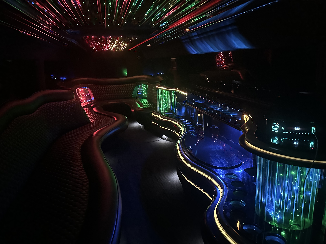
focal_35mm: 24
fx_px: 226
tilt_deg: -15.4
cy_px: 122
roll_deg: +3.8
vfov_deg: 56.8
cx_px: 163
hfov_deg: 71.6
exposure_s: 1/15
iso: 12500
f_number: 1.78
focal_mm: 6.86
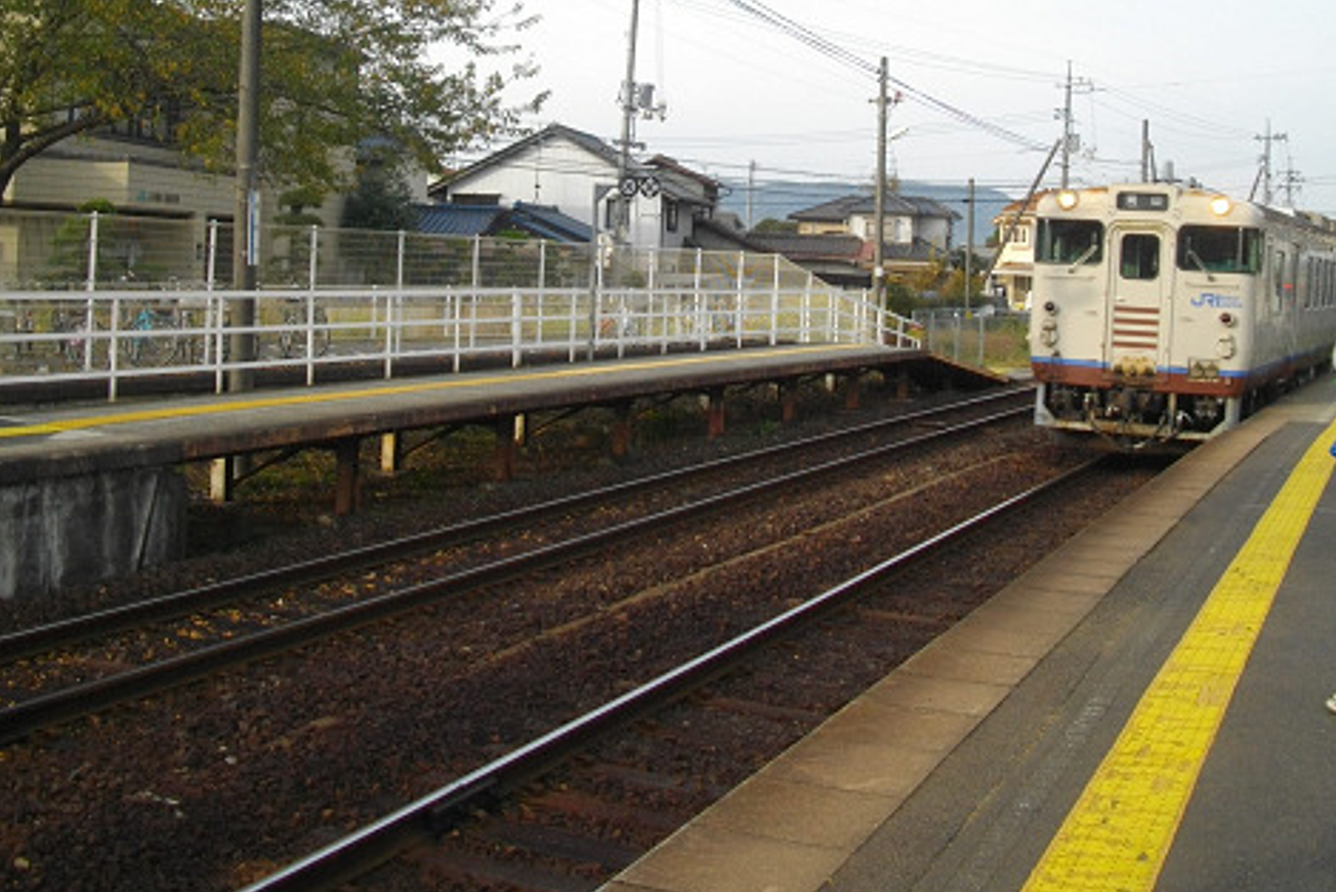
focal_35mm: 44
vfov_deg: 30.3
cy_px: 288
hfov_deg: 44.5
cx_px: 709
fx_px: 1633
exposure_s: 1/60
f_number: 8.8
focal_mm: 5.7
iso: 100
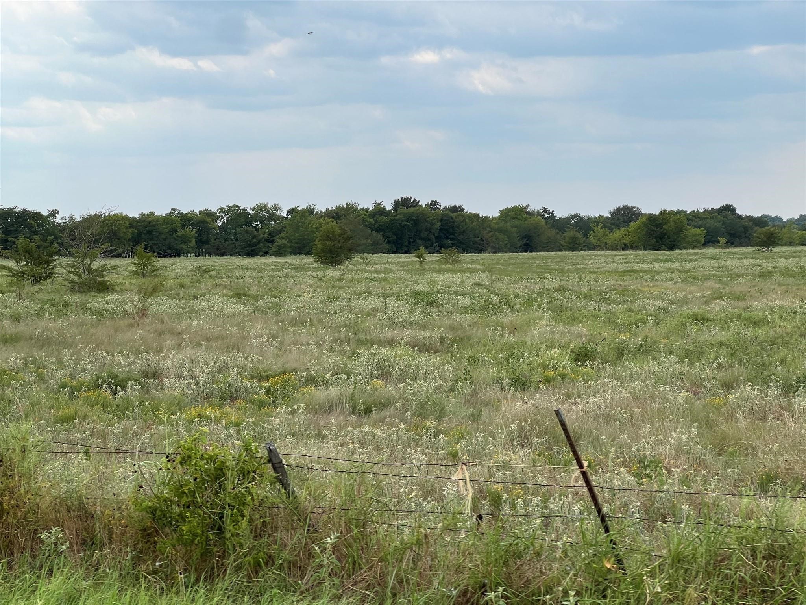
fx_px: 1793
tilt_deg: -3.7
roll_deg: -0.2
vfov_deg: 19.1
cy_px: 302
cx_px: 403
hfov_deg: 25.3
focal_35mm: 77
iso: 32
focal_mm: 9
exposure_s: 1/602
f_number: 2.8
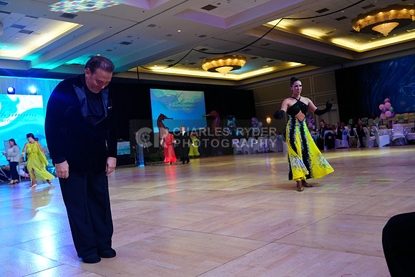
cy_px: 138
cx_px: 208
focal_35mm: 31
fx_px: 357
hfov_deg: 60.3
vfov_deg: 42.3
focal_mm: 31
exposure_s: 1/400
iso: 2000
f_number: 4
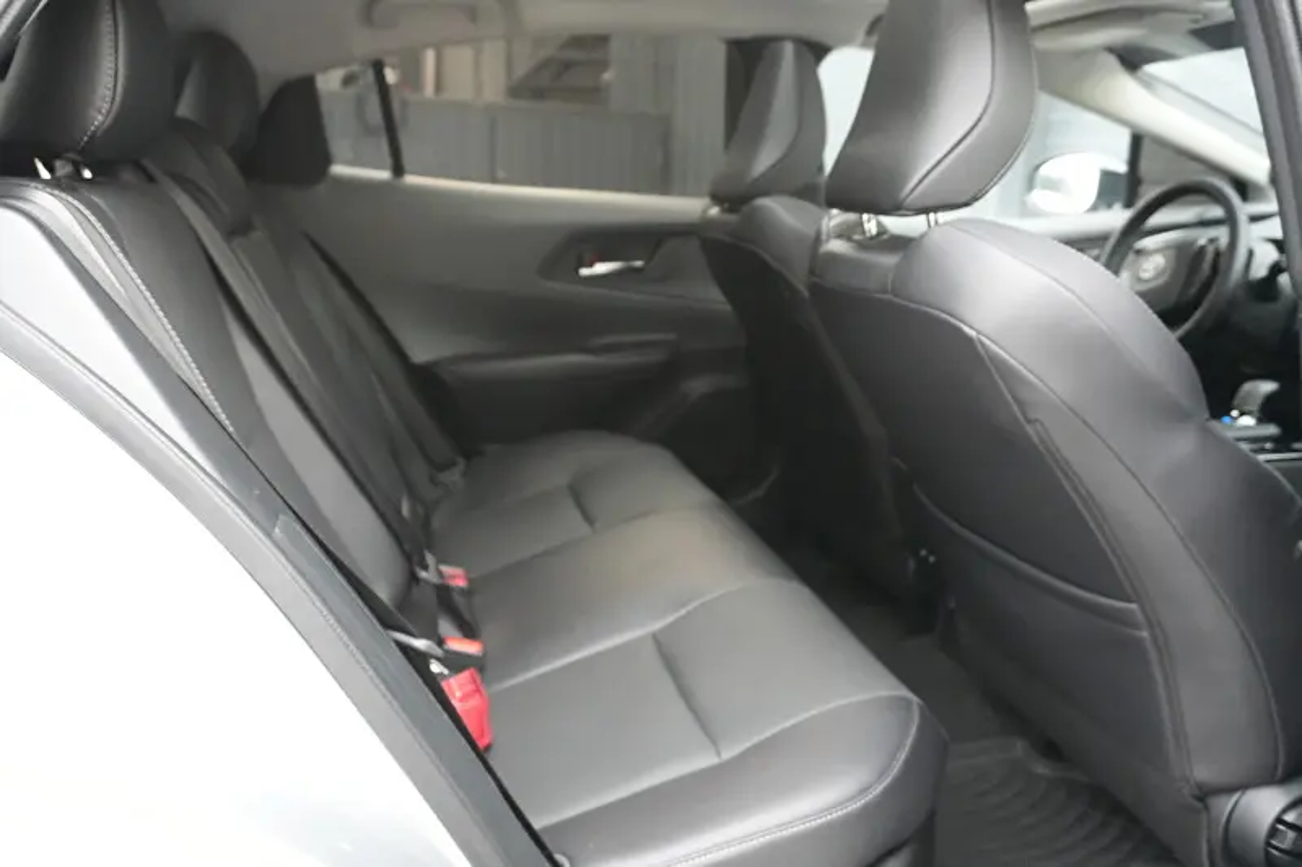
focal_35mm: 30
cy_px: 434
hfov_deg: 61.9
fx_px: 1085
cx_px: 651
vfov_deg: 43.6
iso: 6400
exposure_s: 1/125
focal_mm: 20
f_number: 4
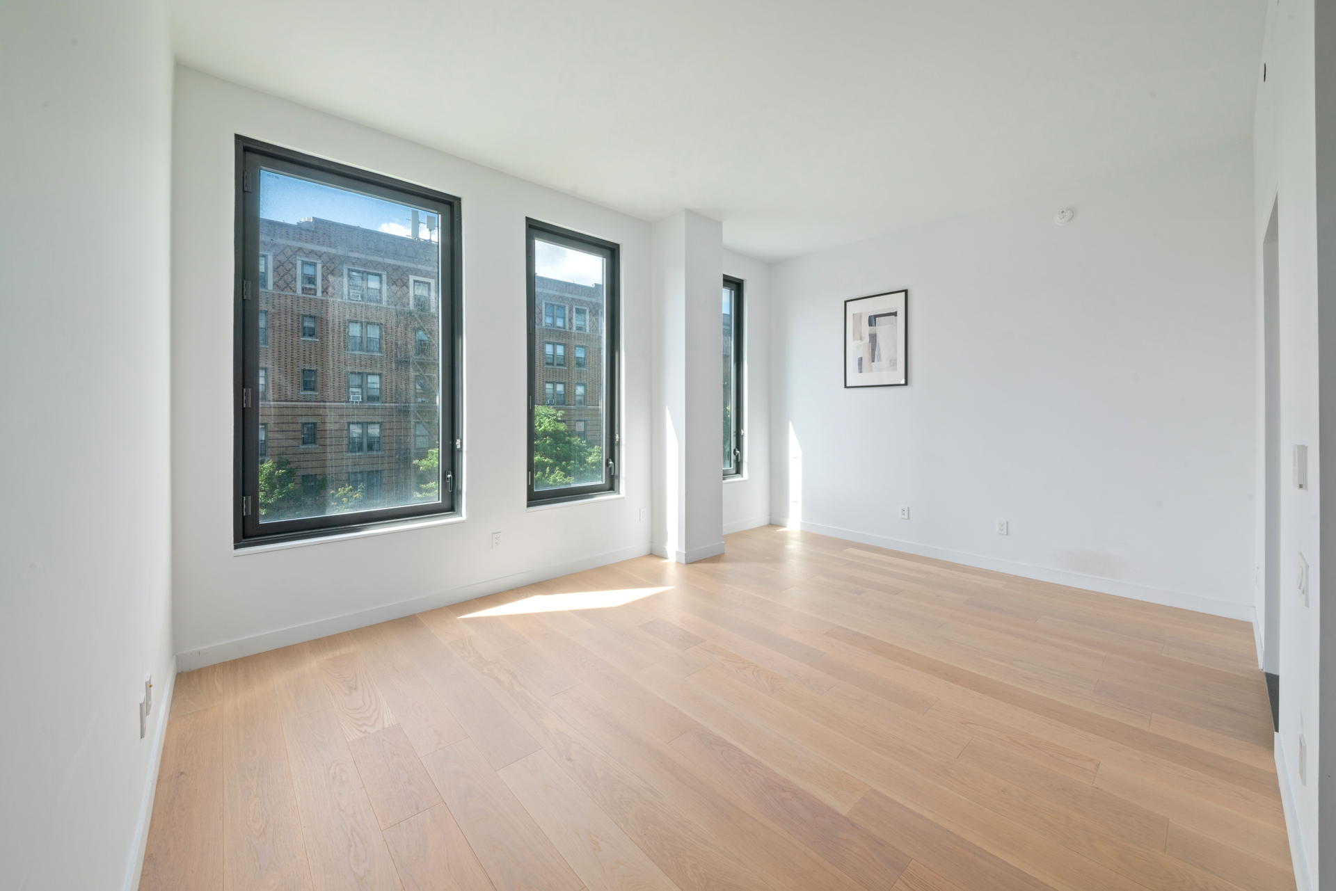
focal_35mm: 12
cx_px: 668
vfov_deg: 90.0
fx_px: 445
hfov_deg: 112.6
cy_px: 446
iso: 640
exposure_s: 1/6
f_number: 14
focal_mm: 12
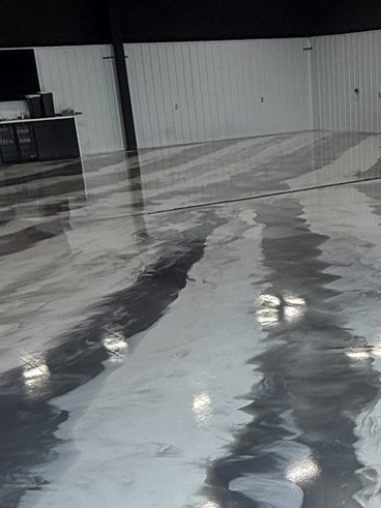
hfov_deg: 25.3
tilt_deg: -25.1
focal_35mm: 57
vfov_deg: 32.1
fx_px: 837
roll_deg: +1.0
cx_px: 298
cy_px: 460
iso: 50
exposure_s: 1/376
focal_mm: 2.22
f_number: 2.2
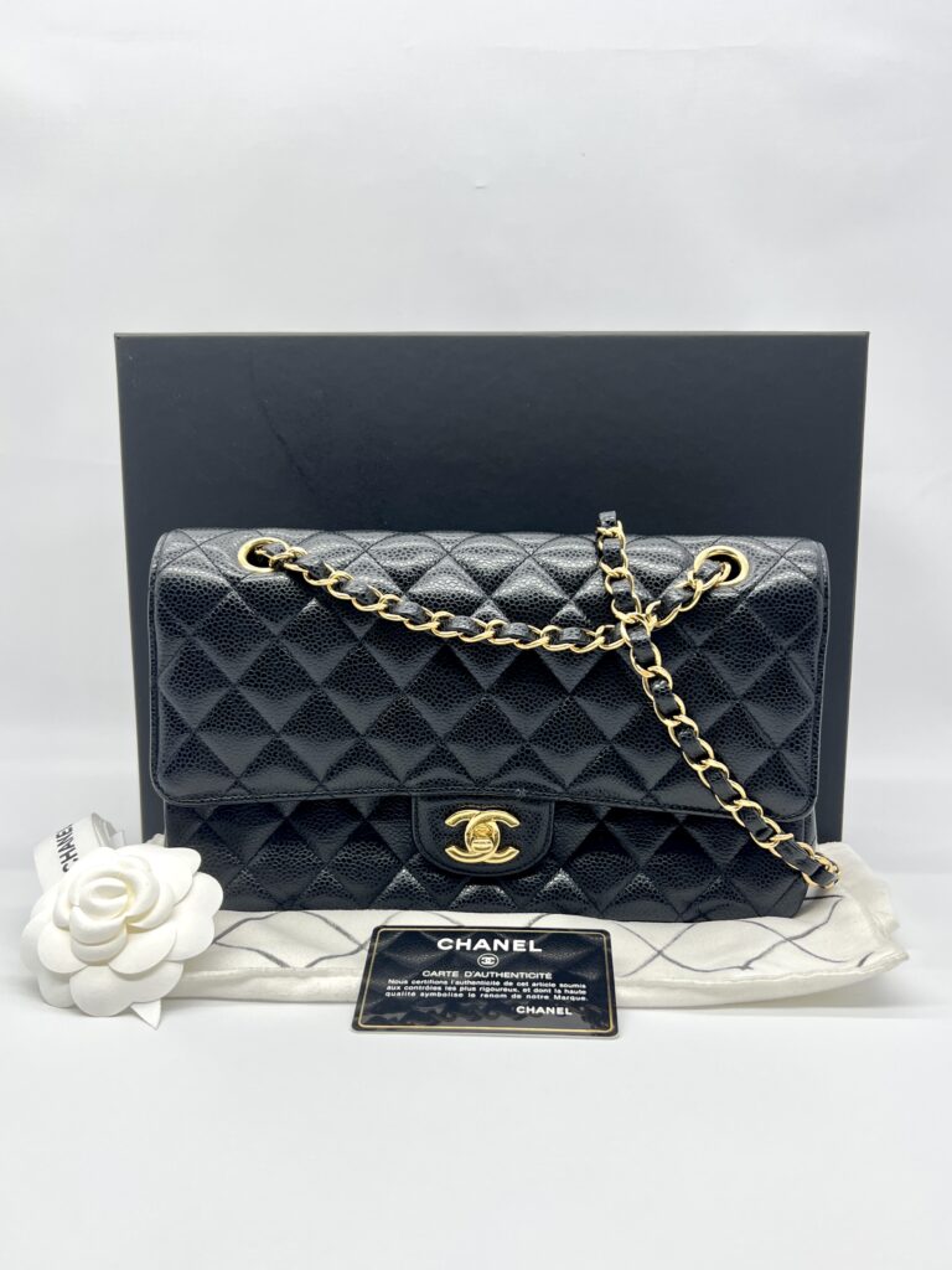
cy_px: 635
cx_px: 476
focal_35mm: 26
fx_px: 953
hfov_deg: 53.1
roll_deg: -0.1
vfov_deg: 67.3
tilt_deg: -8.5
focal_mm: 5.7
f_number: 1.5
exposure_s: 1/100
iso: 40
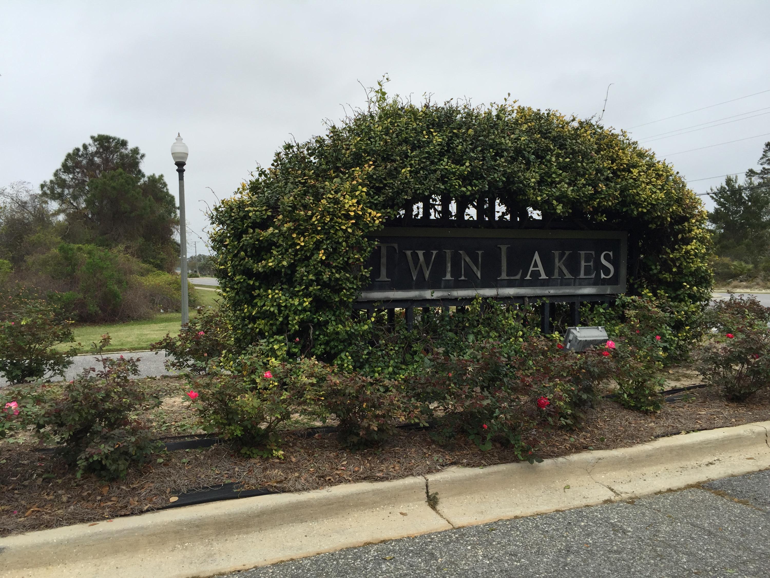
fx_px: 645
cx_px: 385
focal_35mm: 29
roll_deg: +0.3
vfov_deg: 48.2
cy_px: 289
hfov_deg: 61.7
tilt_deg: -3.0
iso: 32
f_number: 2.2
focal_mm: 4.15
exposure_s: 1/775
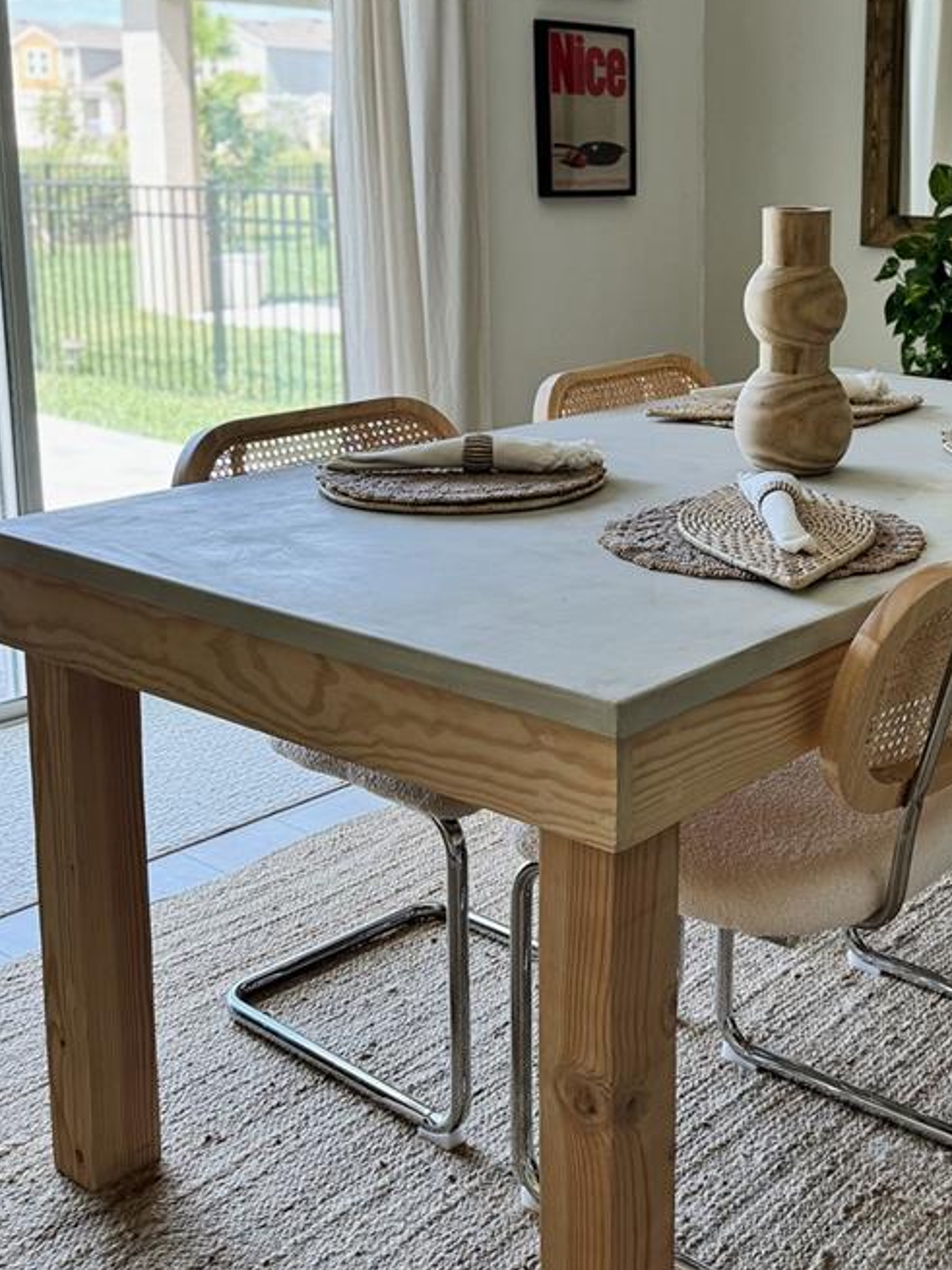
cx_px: 838
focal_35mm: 44
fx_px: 1614
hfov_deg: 31.5
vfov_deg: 42.6
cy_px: 467
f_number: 1.78
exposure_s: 1/121
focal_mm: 6.76
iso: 125
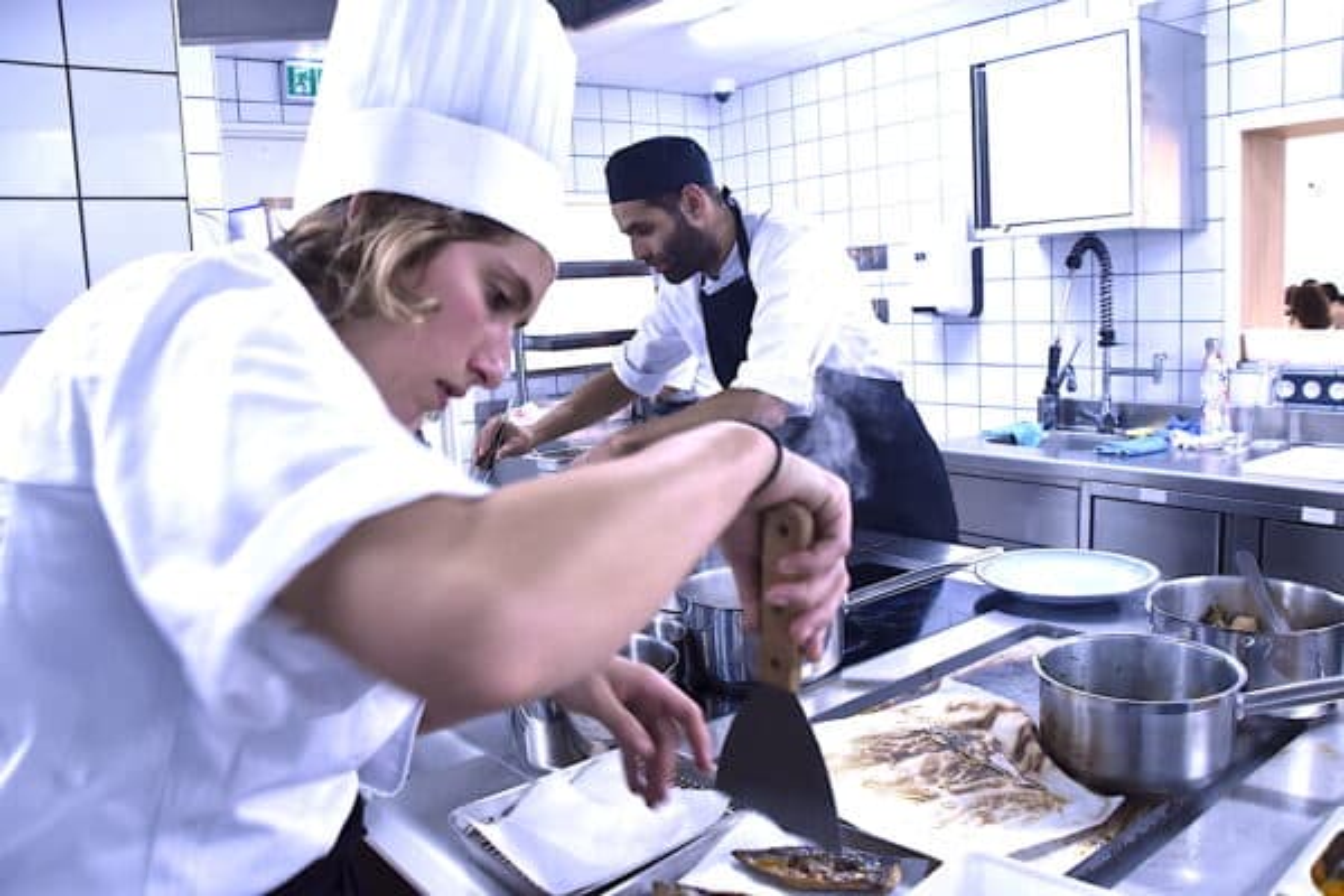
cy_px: 448
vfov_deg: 47.9
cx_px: 672
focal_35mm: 27
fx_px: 1008
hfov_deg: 67.4
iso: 1600
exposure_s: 1/125
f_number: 5.6
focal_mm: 18
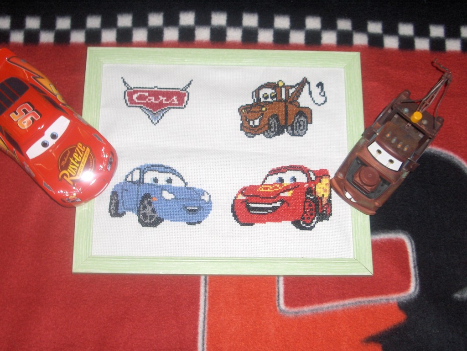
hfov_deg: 38.9
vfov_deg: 29.7
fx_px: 661
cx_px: 234
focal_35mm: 49
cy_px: 176
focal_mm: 8.19
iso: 100
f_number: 3.1
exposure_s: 1/60
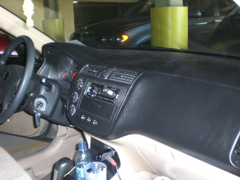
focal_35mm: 38
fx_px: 263
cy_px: 90
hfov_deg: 49.0
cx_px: 120
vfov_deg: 37.7
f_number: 3.1
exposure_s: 1/60
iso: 200
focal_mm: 6.3
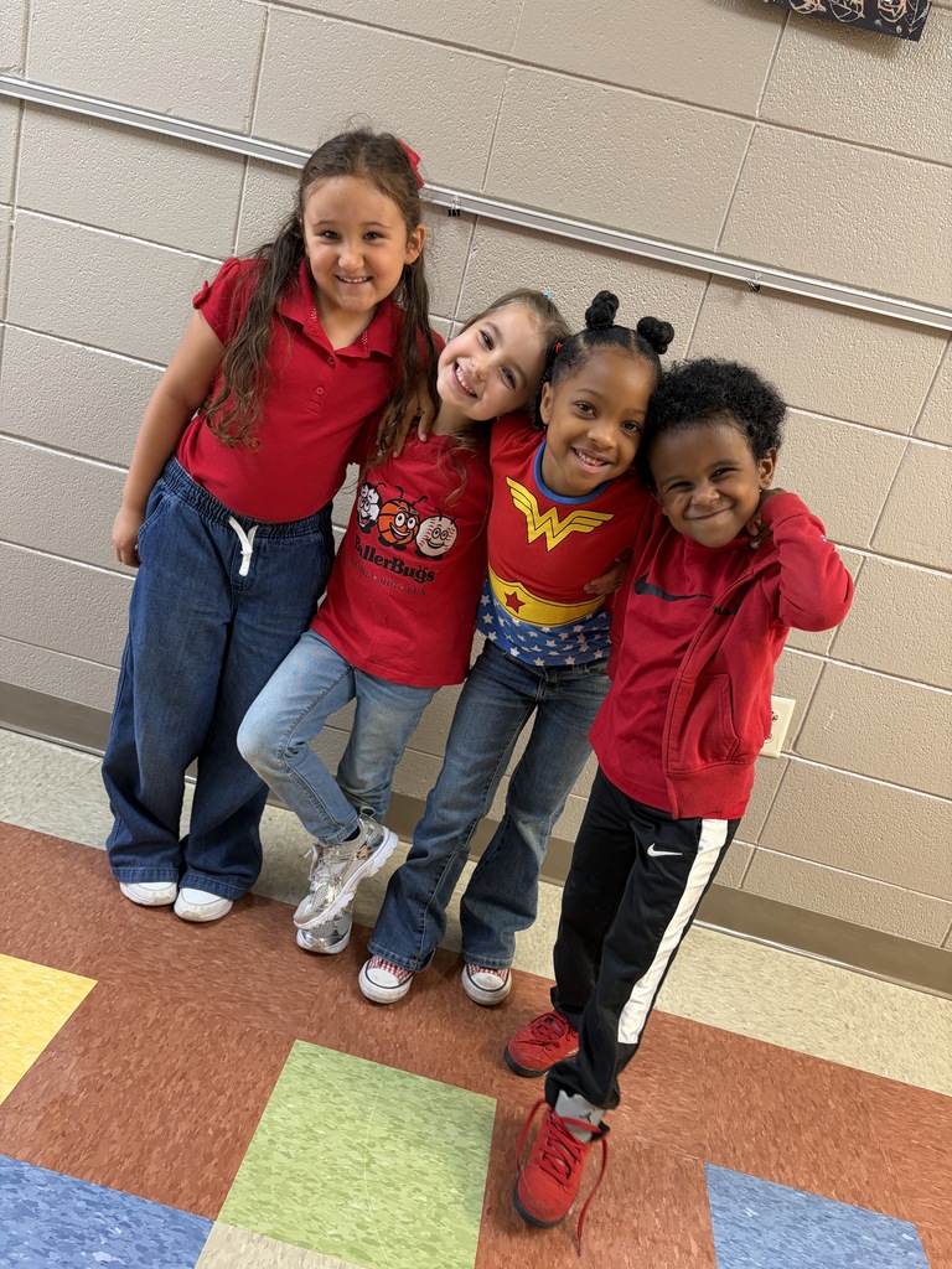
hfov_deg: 53.1
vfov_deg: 67.3
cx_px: 476
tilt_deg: -18.4
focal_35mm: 26
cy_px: 634
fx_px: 953
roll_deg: -14.2
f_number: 1.6
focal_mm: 5.96
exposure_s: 1/42
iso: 100
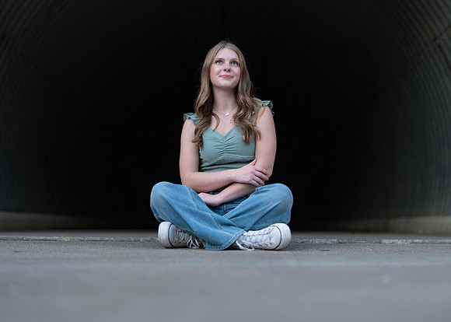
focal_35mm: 62
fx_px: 800
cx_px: 248
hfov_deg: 31.5
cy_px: 148
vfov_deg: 22.7
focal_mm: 50
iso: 250
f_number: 1.2
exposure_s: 1/320
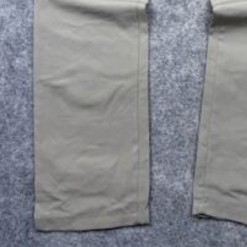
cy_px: -31
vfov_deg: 27.7
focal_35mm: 56
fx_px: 452
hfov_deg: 30.0
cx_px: 187
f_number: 1.78
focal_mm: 6.76
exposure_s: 1/134
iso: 50
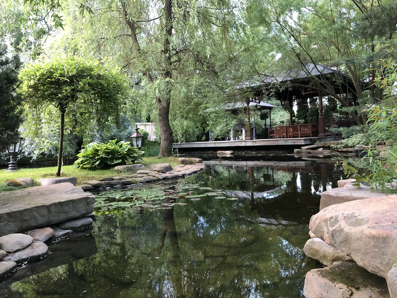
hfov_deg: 63.4
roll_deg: +2.7
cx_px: 198
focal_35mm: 28
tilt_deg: -1.5
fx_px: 321
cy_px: 149
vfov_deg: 49.7
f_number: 1.8
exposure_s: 1/15
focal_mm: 4
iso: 64
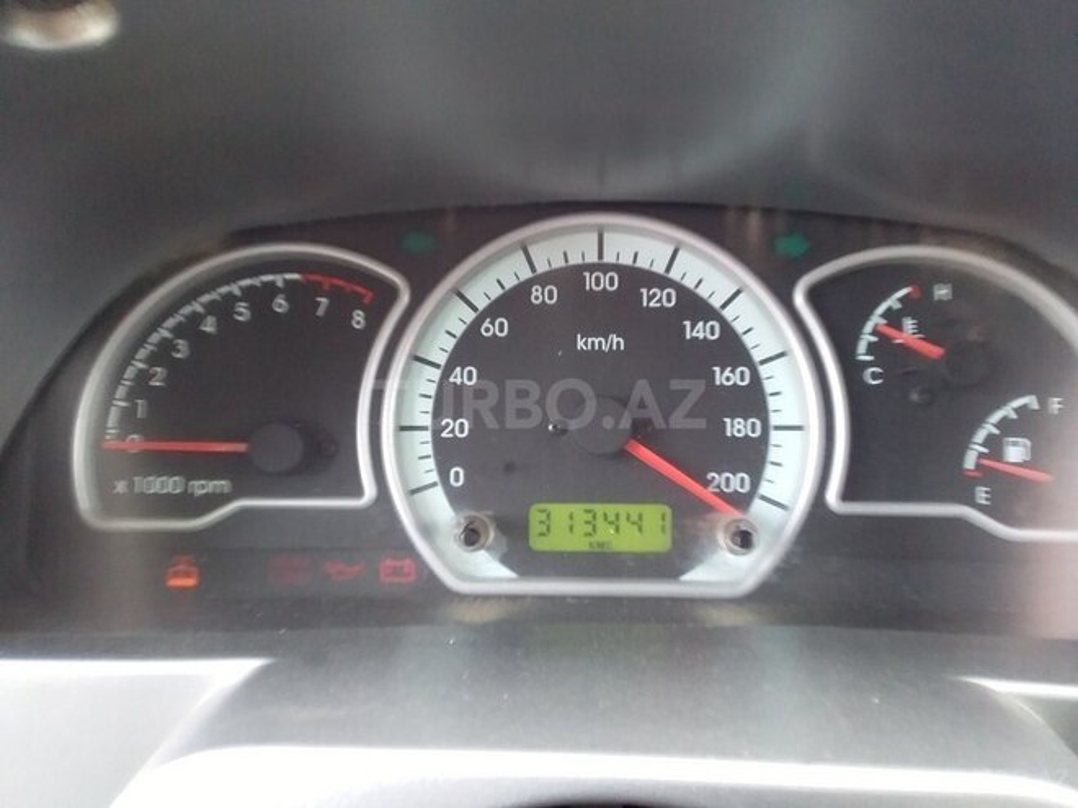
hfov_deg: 58.4
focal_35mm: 31
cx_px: 539
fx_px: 965
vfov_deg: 45.4
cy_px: 404
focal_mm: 3.3
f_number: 2.2
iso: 125
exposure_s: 1/50
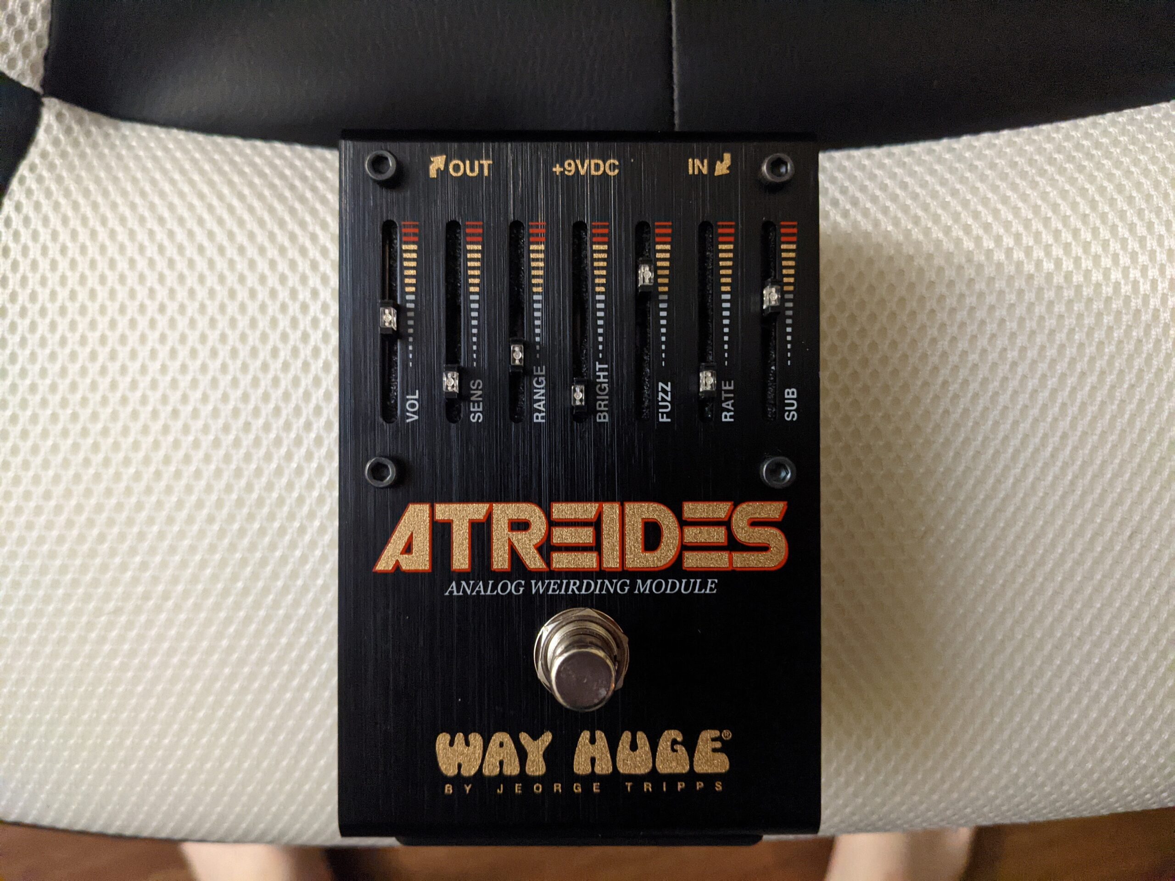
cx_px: 588
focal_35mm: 27
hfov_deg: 65.3
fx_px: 916
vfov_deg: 51.4
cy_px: 440
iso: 1860
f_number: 1.73
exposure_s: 1/24
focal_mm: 4.38
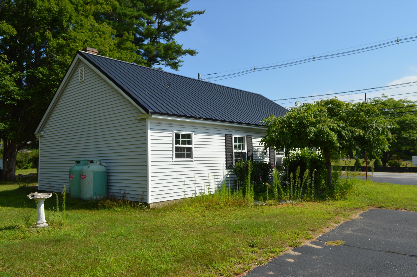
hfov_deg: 67.4
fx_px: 312
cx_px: 208
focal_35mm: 27
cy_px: 138
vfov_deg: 47.8
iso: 100
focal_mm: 18
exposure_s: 1/320
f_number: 9
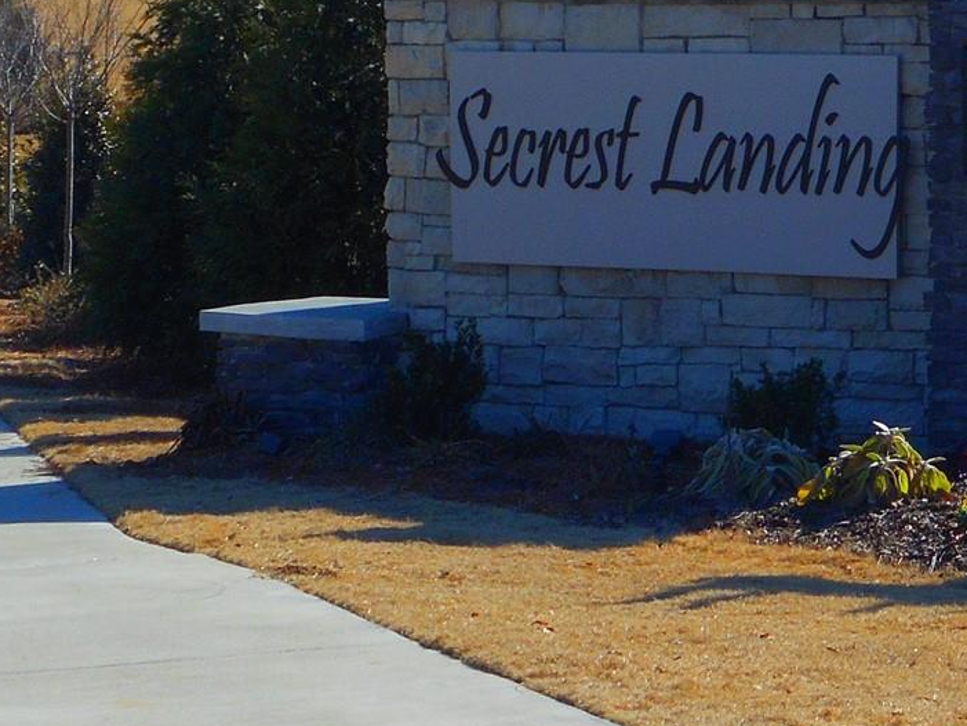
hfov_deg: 12.9
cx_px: 1153
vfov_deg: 9.9
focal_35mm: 149
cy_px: -29
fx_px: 4163
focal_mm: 9.1
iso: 80
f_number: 4.9
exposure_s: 1/500
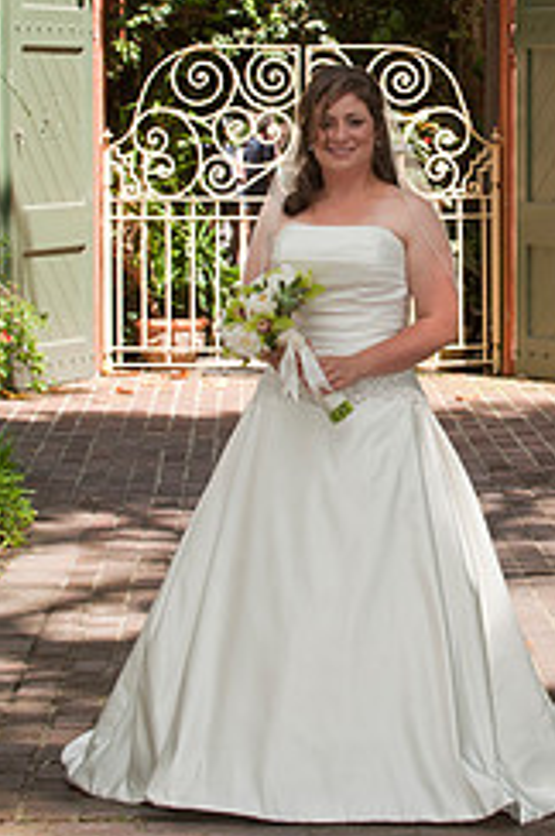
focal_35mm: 144
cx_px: 440
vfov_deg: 14.2
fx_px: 3339
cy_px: 260
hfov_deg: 9.5
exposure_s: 1/250
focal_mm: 78
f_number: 7.1
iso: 320
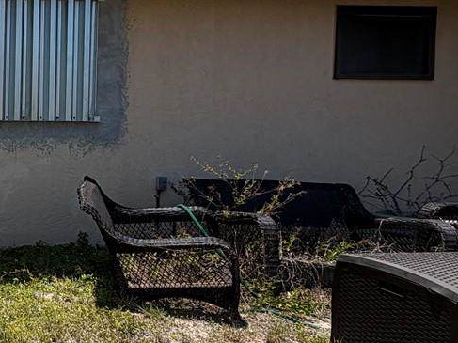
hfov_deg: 30.5
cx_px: -165
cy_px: 127
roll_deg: -1.1
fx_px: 608
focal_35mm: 46
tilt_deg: -2.5
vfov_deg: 31.4
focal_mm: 2.22
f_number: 2.2
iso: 20
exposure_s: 1/770
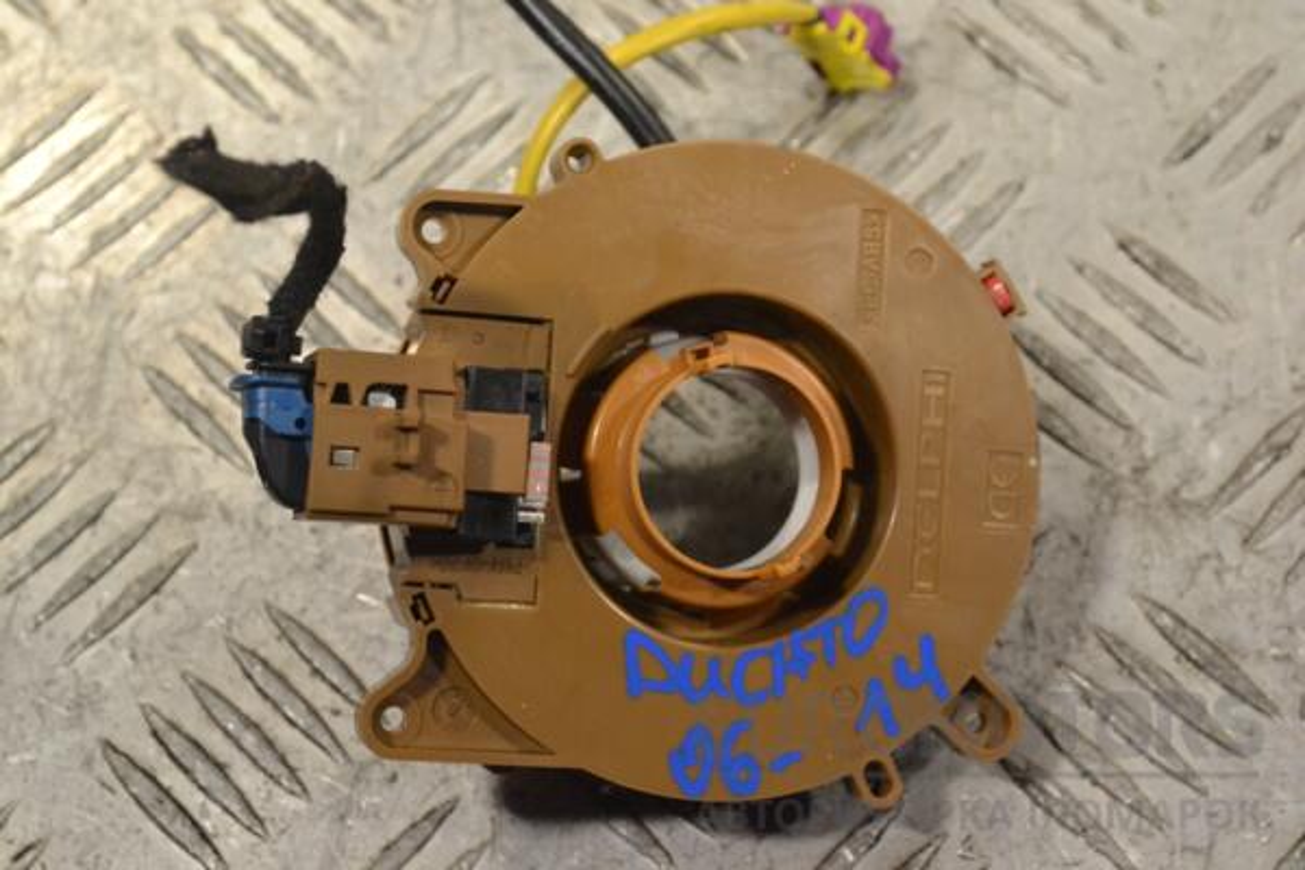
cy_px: 435
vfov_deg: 18.9
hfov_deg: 28.1
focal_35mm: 72
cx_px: 652
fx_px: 2610
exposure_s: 1/320
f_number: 9
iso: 3200
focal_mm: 48
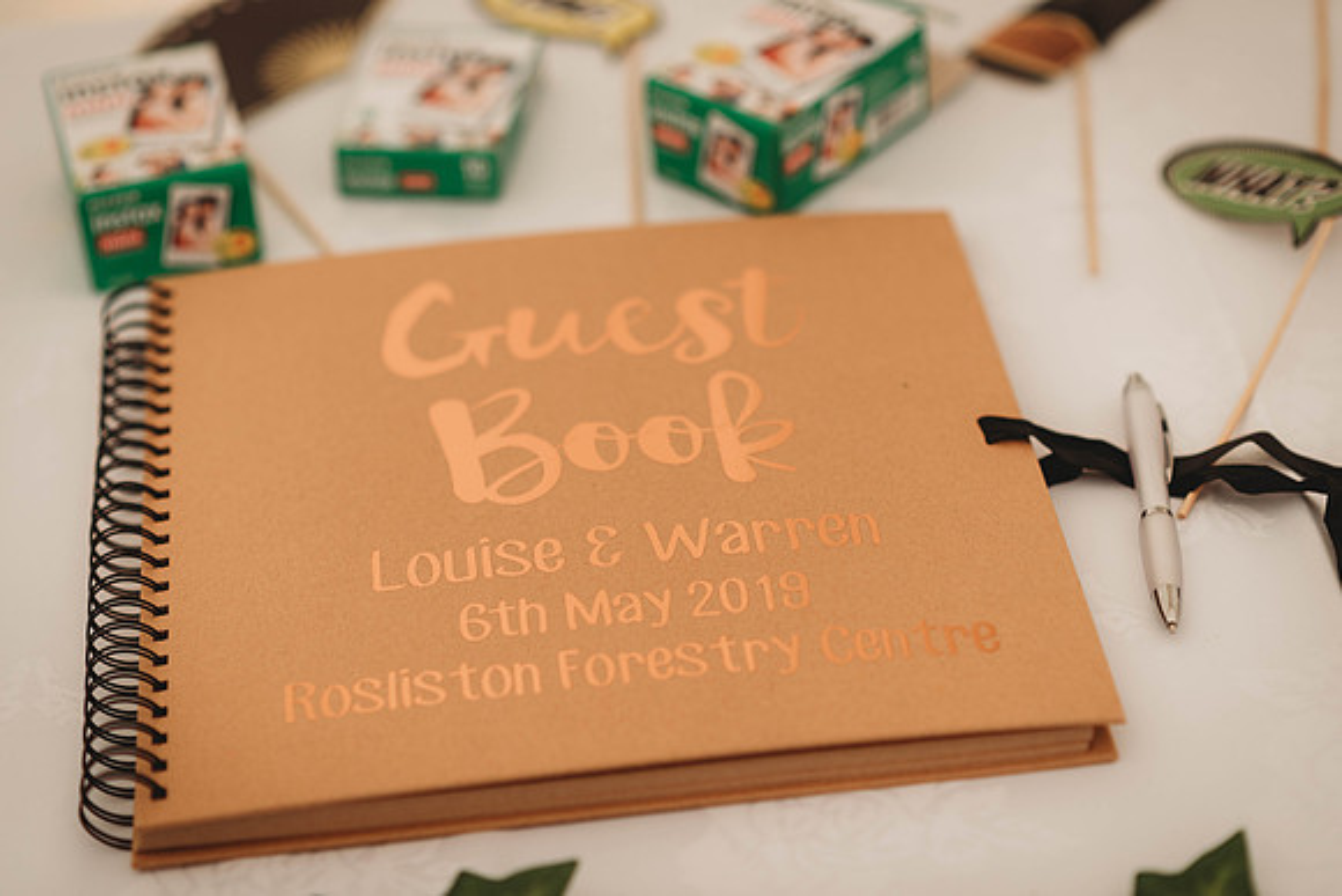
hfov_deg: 23.9
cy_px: 448
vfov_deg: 16.1
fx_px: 3169
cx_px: 671
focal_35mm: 85
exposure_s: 1/640
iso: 200
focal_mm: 85
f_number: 2.2
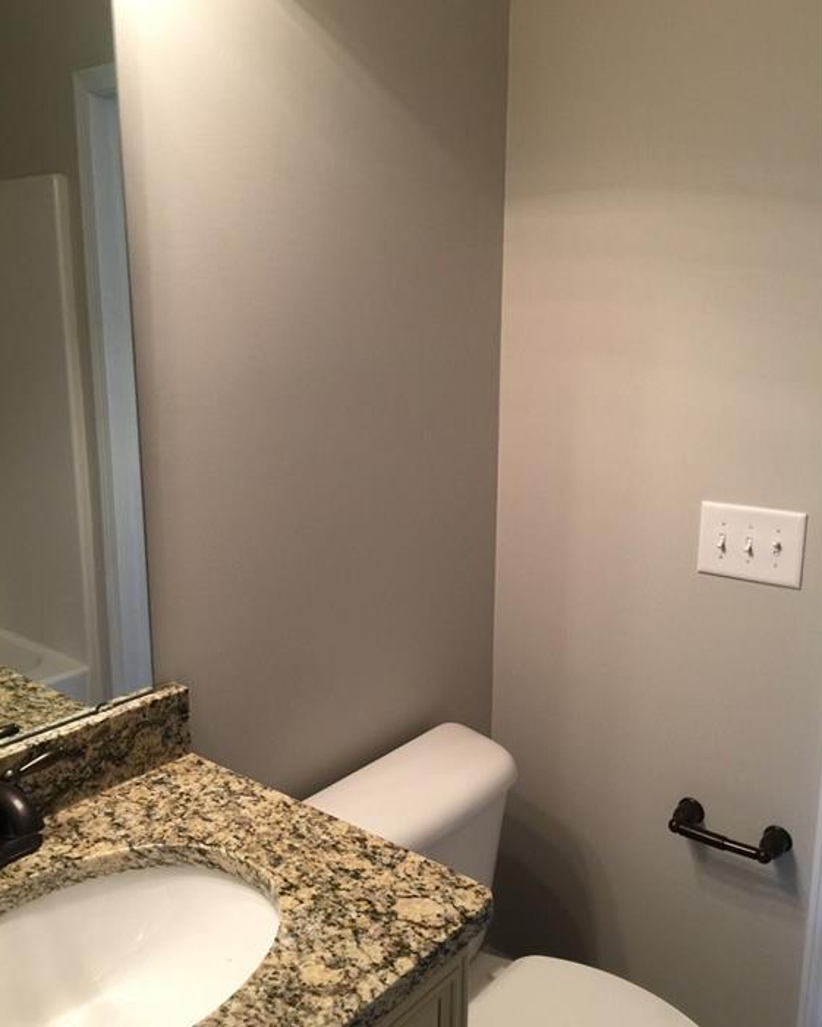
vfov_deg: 57.2
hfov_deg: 47.1
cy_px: 535
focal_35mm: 31
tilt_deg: -12.3
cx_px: 407
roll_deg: -0.3
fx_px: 943
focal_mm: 4.15
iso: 40
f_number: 2.2
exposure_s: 1/15
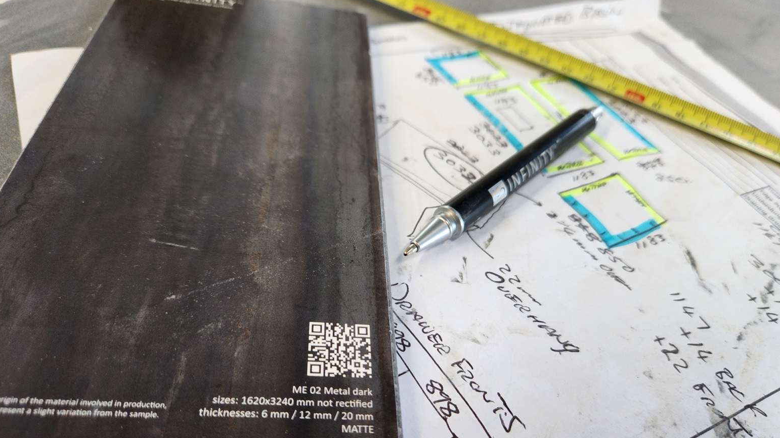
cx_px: 383
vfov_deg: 44.3
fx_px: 538
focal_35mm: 26
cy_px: 243
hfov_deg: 71.9
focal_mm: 5.4
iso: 125
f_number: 1.8
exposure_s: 1/100
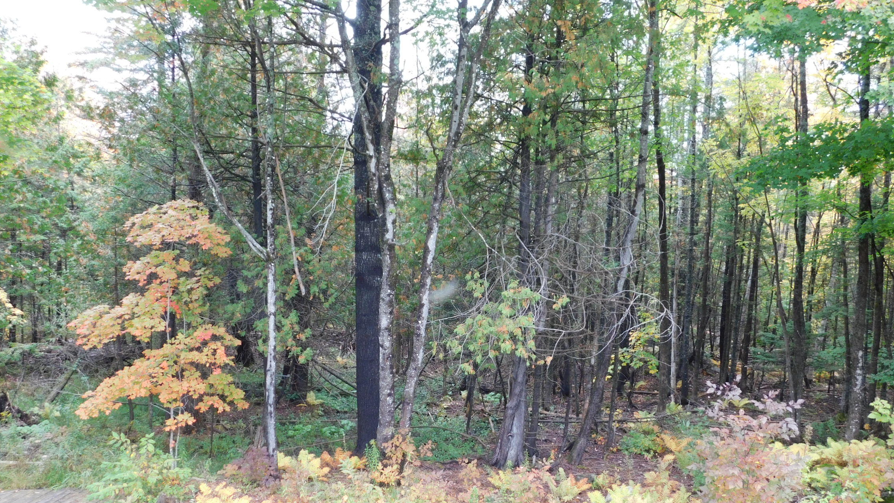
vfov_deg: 35.4
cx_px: 447
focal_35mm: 33
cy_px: 318
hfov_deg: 59.5
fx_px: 782
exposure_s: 1/30
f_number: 3.2
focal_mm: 5.3
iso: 160
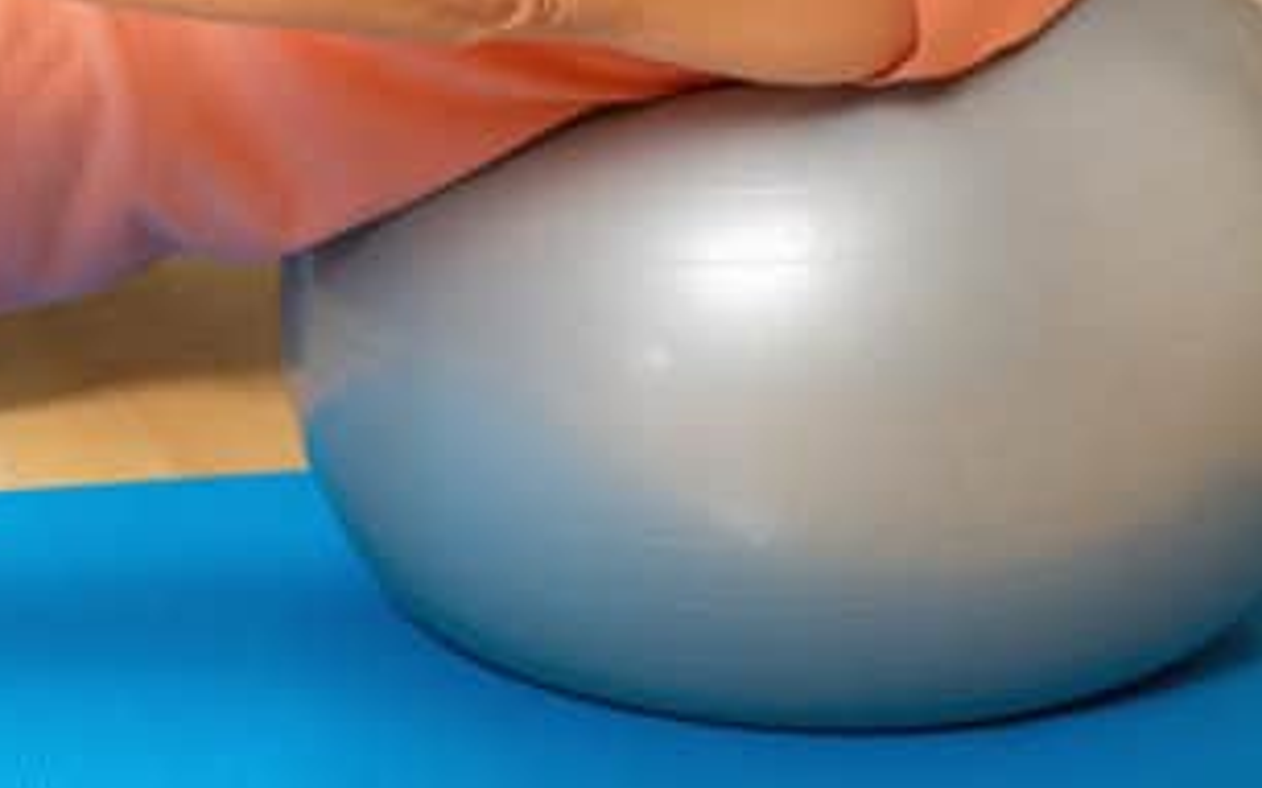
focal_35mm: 92
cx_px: 280
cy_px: -235
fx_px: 3163
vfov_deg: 13.7
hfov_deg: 22.3
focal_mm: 36
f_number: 8
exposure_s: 1/160
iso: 100
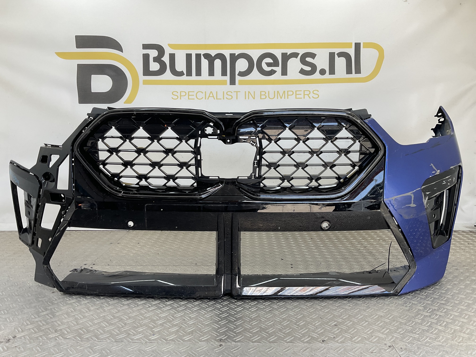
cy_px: 178
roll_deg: -1.1
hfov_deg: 61.7
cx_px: 238
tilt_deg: -9.1
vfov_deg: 48.2
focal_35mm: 29
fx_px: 399
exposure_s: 1/148
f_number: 1.8
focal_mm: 3
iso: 16
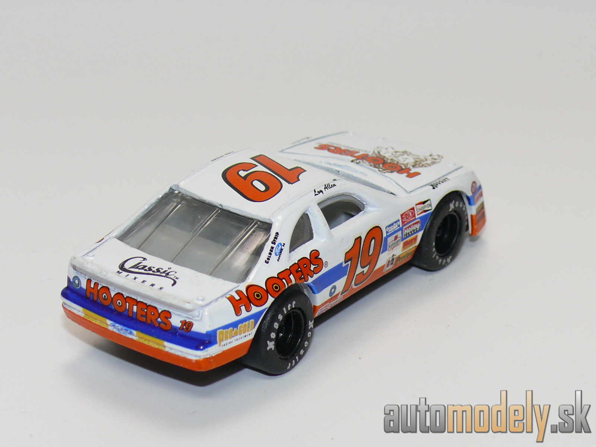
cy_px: 224
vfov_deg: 13.7
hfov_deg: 18.2
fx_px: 1859
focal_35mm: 108
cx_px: 298
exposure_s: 1/30
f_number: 4
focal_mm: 13.8
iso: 100
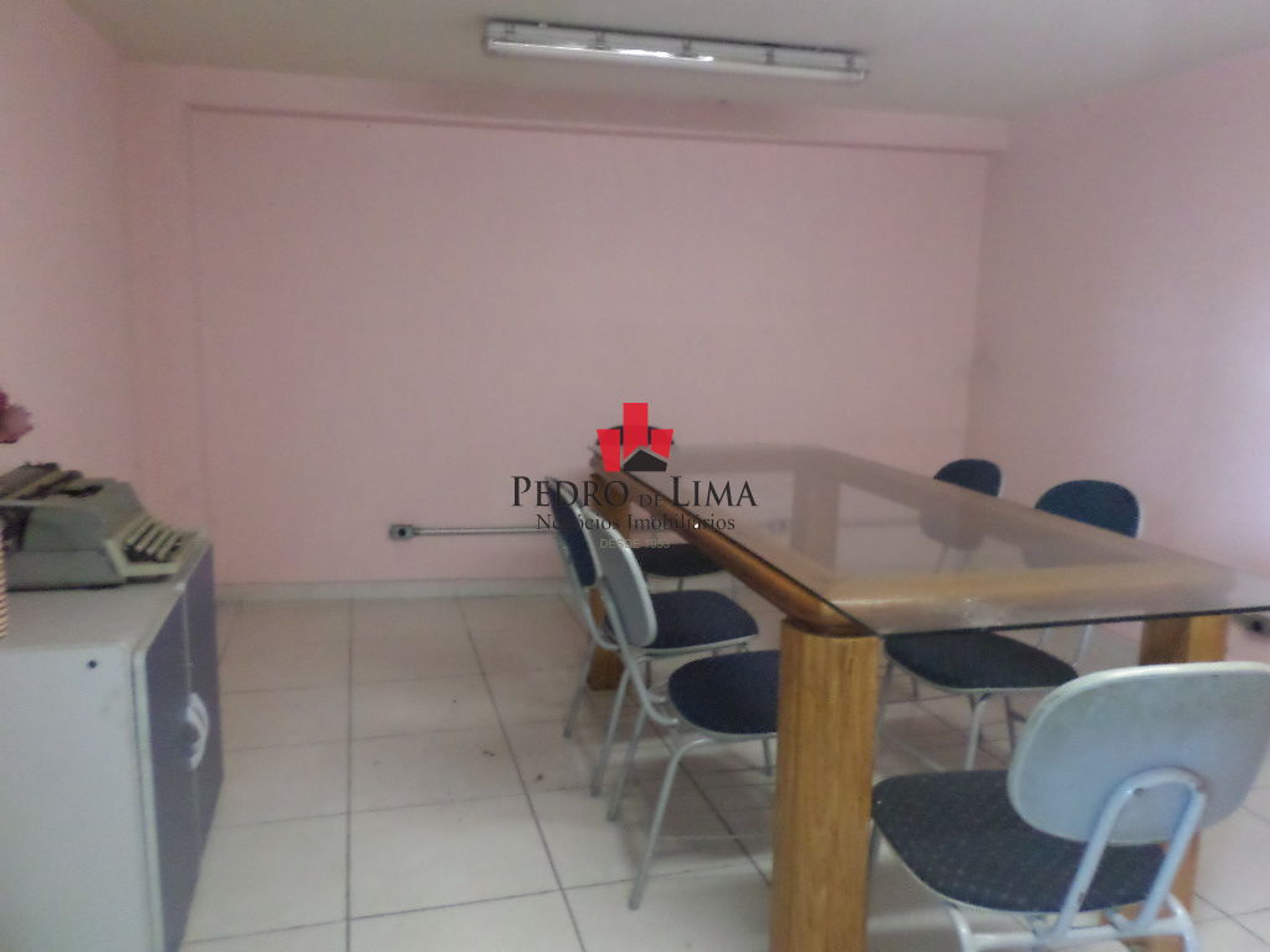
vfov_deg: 54.9
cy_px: 476
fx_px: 917
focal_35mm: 25
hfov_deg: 69.4
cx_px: 635
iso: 480
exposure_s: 1/30
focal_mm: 4.5
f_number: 2.5
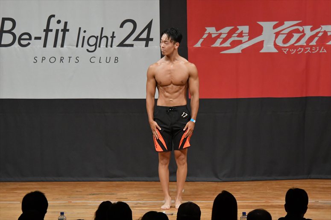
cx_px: 166
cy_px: 110
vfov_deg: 5.4
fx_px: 2343
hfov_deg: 8.1
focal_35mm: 255
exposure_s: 1/400
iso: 5600
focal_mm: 170
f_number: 5.6
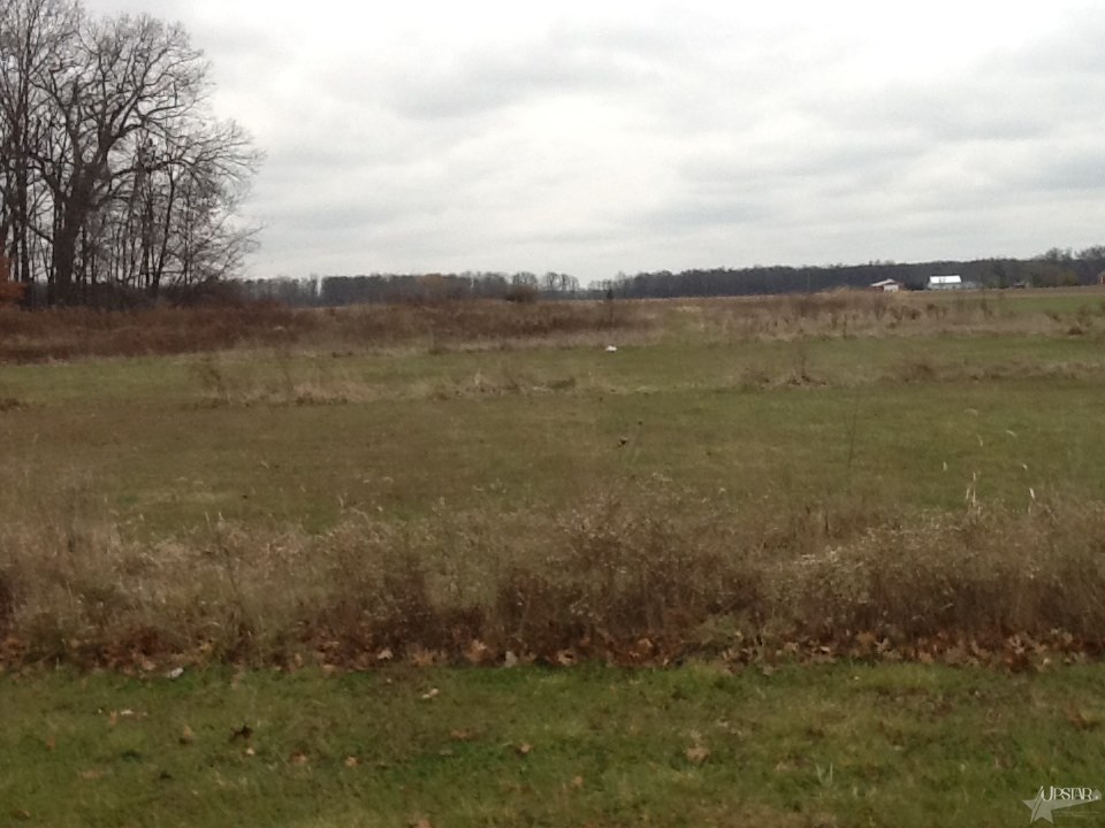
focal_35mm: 44
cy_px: 414
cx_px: 552
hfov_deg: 42.9
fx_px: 1405
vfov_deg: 32.9
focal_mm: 2.03
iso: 50
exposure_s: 1/120
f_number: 2.4
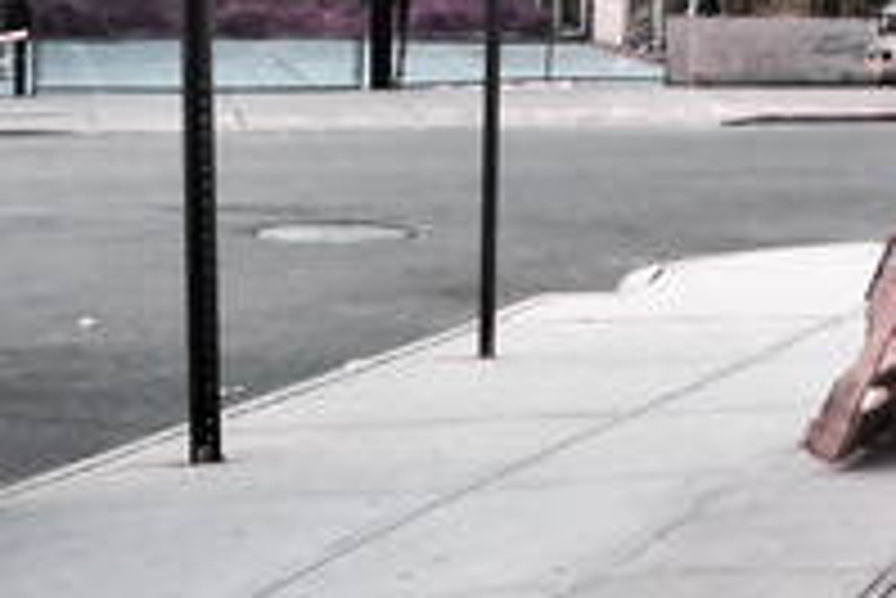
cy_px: -9
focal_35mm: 128
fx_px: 3188
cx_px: 1351
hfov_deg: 14.8
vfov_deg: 10.6
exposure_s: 1/250
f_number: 3.6
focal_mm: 5.4
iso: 320
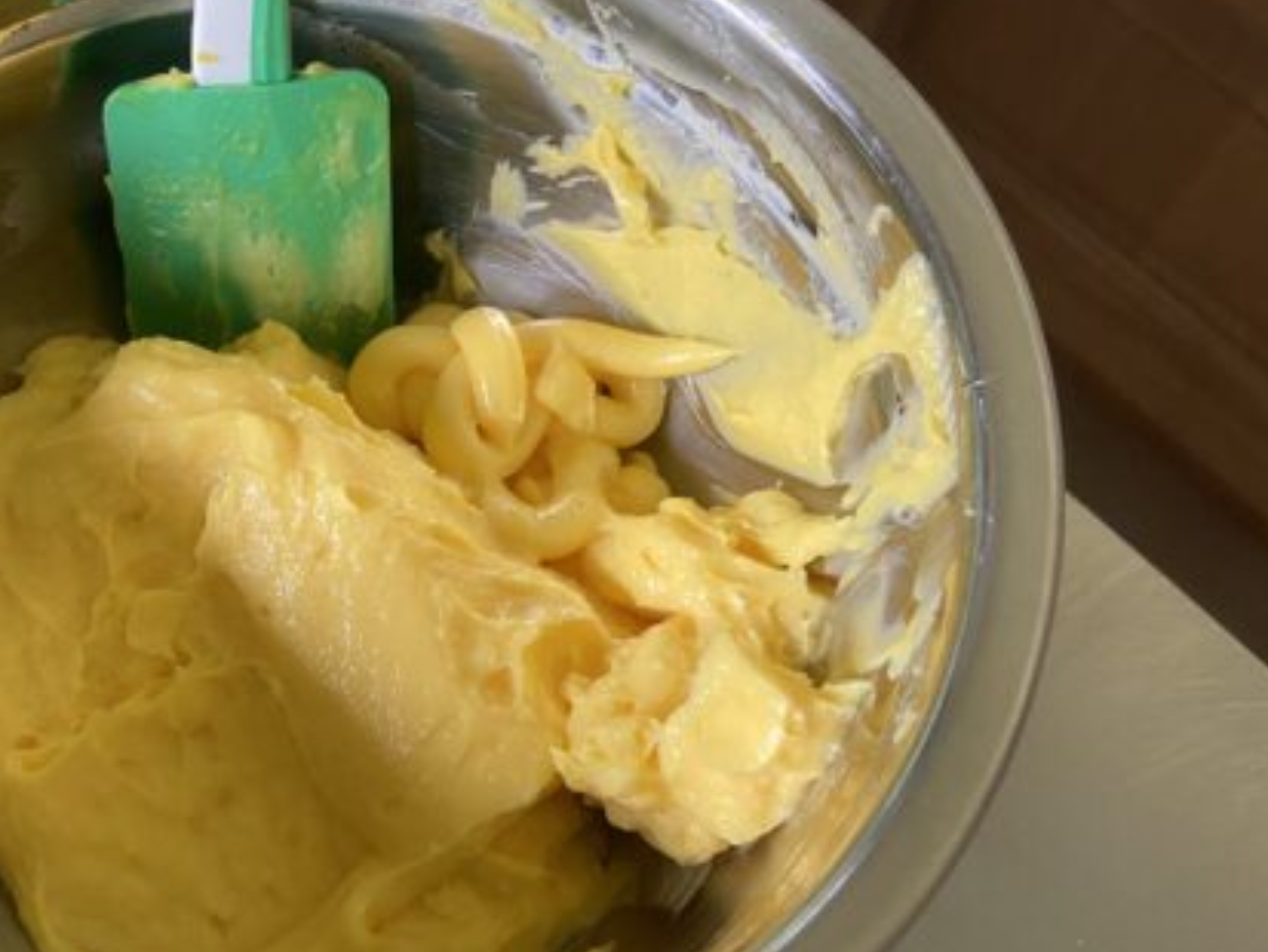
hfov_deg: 42.8
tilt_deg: -63.8
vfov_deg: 34.4
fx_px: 1539
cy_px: 479
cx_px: 259
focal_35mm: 42
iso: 160
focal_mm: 4.25
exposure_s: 1/50
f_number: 1.8
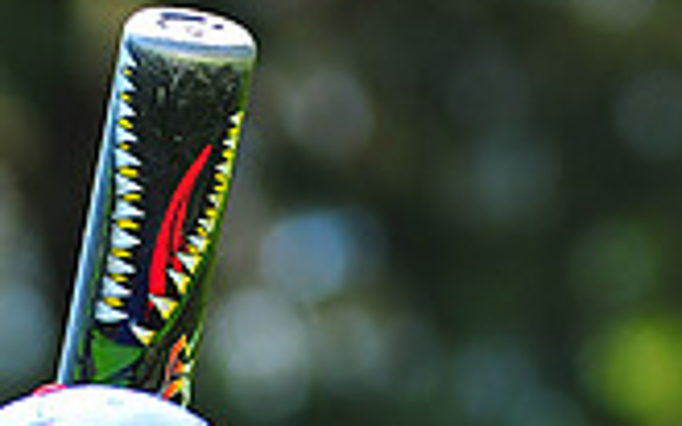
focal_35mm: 643
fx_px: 11947
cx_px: 203
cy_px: 740
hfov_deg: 3.3
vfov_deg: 2.0
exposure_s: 1/400
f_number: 5
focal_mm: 180
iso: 200
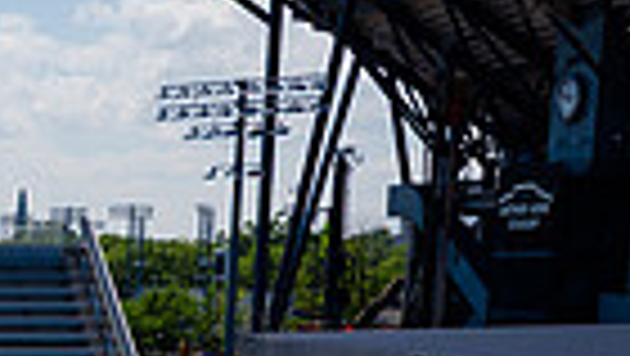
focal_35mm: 106
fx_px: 1772
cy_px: 597
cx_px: -328
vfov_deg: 10.9
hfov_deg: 17.9
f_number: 4
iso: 200
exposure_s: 1/2500
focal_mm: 24
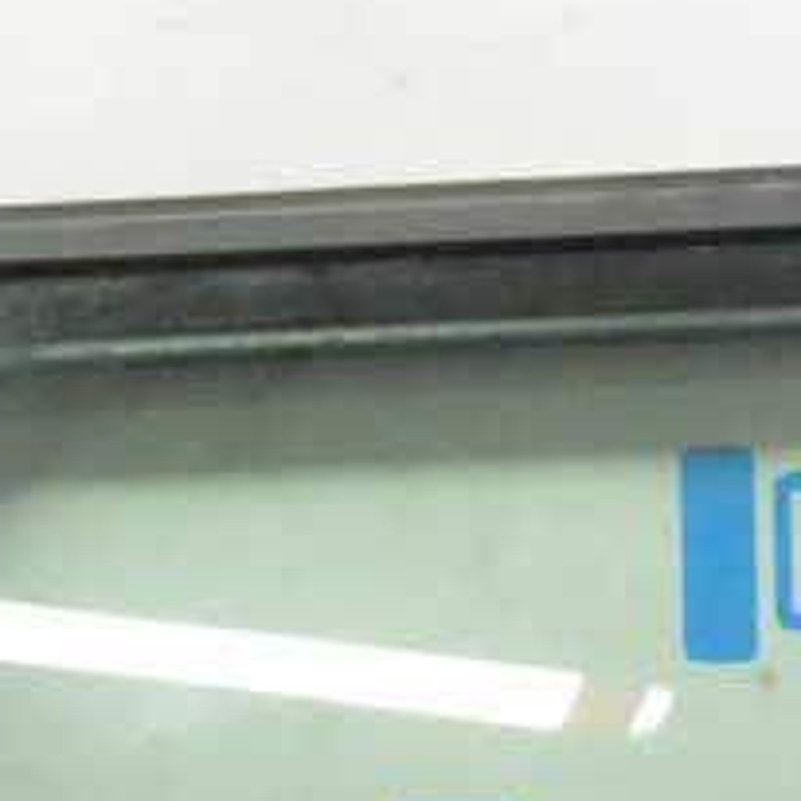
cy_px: 1084
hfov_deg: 11.7
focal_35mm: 146
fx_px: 3825
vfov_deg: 11.6
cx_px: 938
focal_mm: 23
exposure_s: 1/20
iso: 6400
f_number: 20
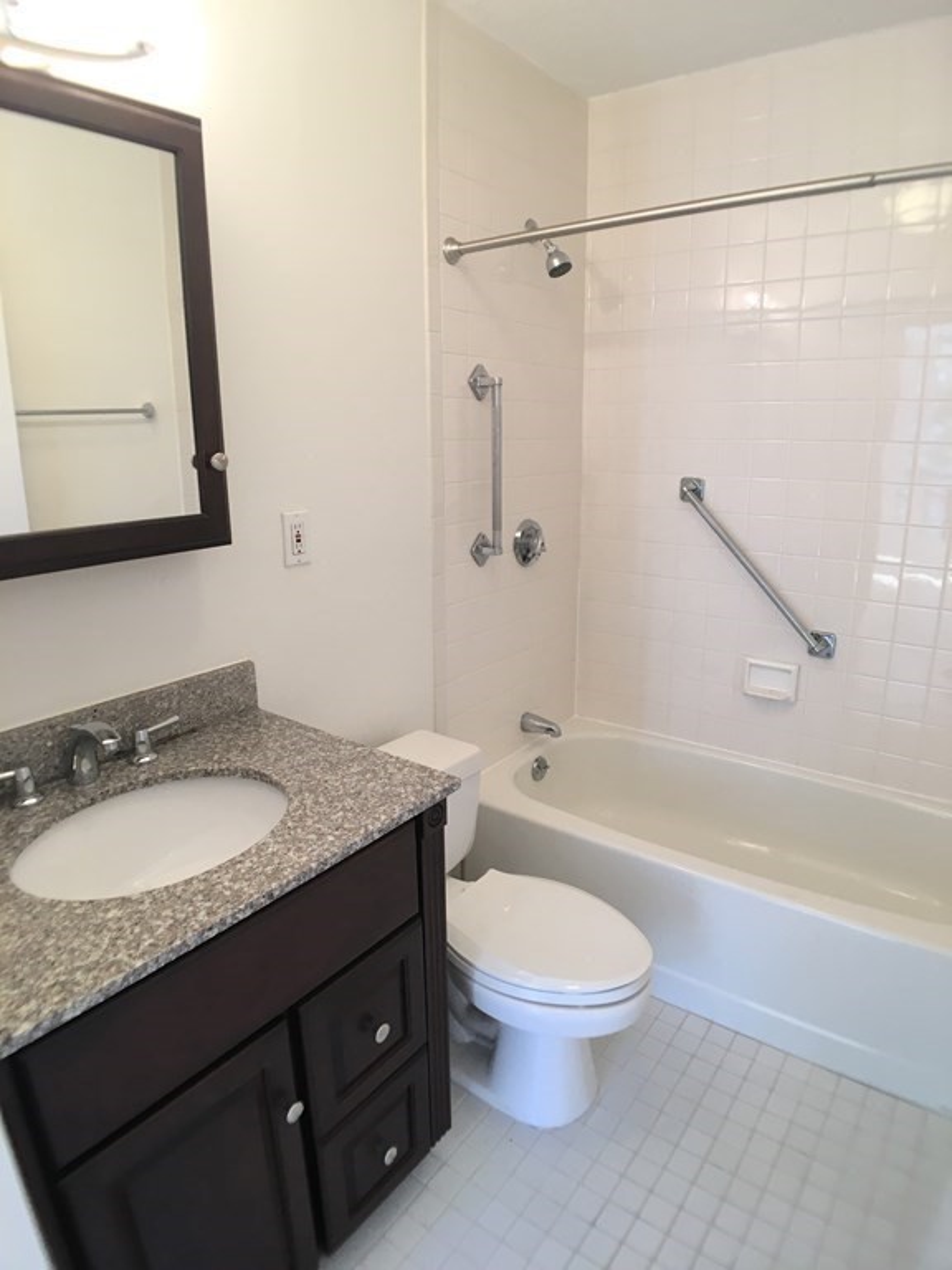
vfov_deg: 61.7
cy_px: 635
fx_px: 1063
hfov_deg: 48.2
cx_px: 476
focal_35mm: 29
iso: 25
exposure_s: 1/30
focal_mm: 4.15
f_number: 2.2
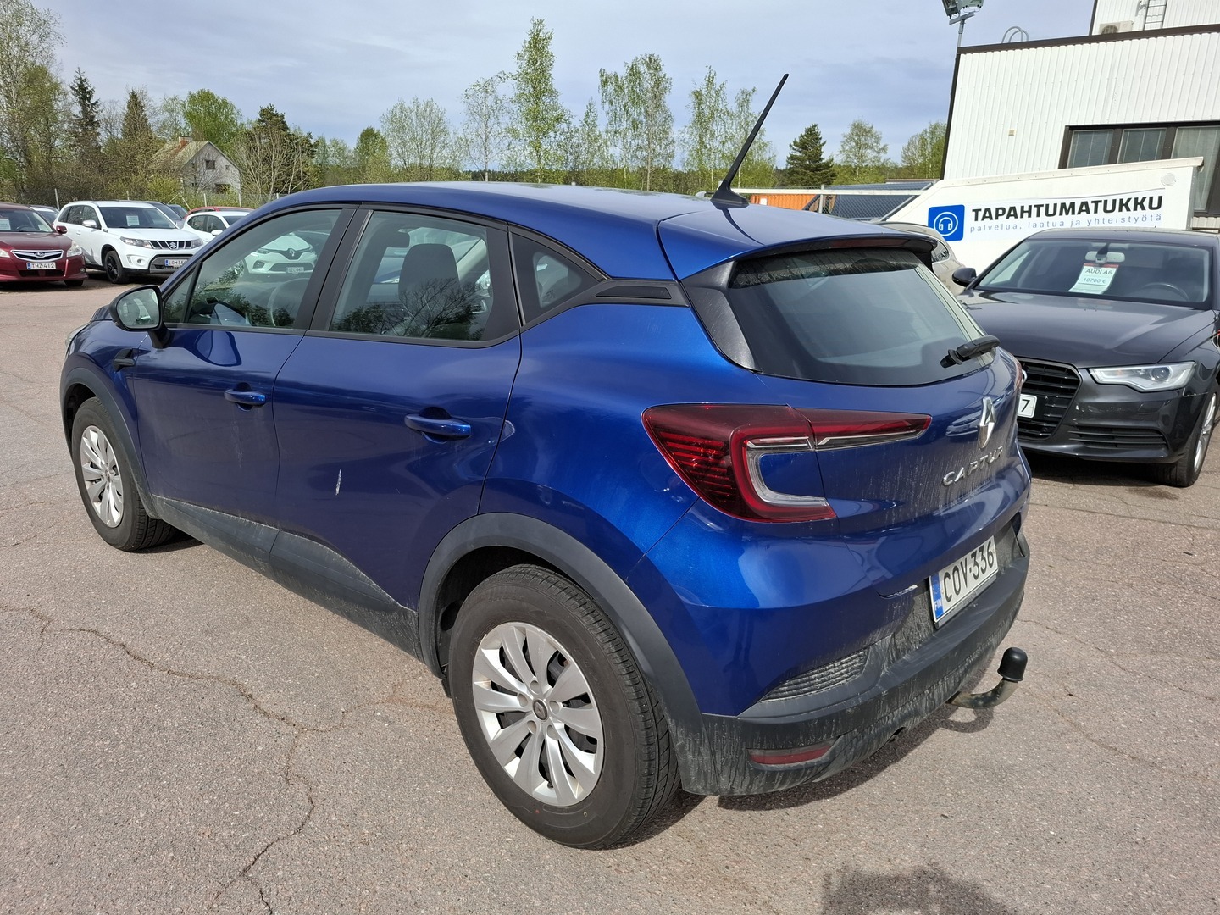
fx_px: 811
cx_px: 610
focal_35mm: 23
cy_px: 458
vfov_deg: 58.9
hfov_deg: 73.9
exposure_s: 1/1504
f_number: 1.8
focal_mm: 5.54
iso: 50
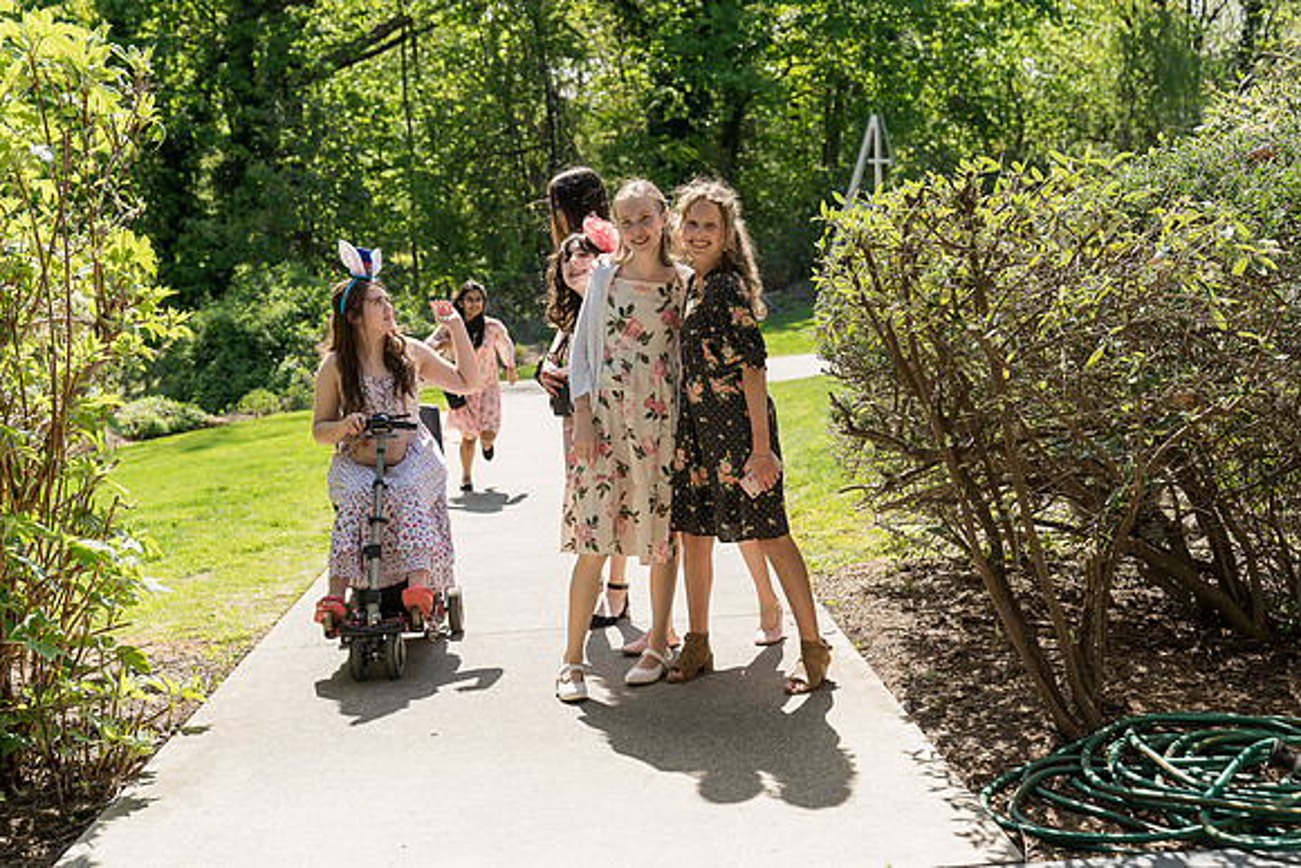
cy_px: 434
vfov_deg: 28.7
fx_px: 1699
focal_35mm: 47
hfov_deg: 41.9
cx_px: 650
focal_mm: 47
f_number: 4.5
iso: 100
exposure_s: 1/320
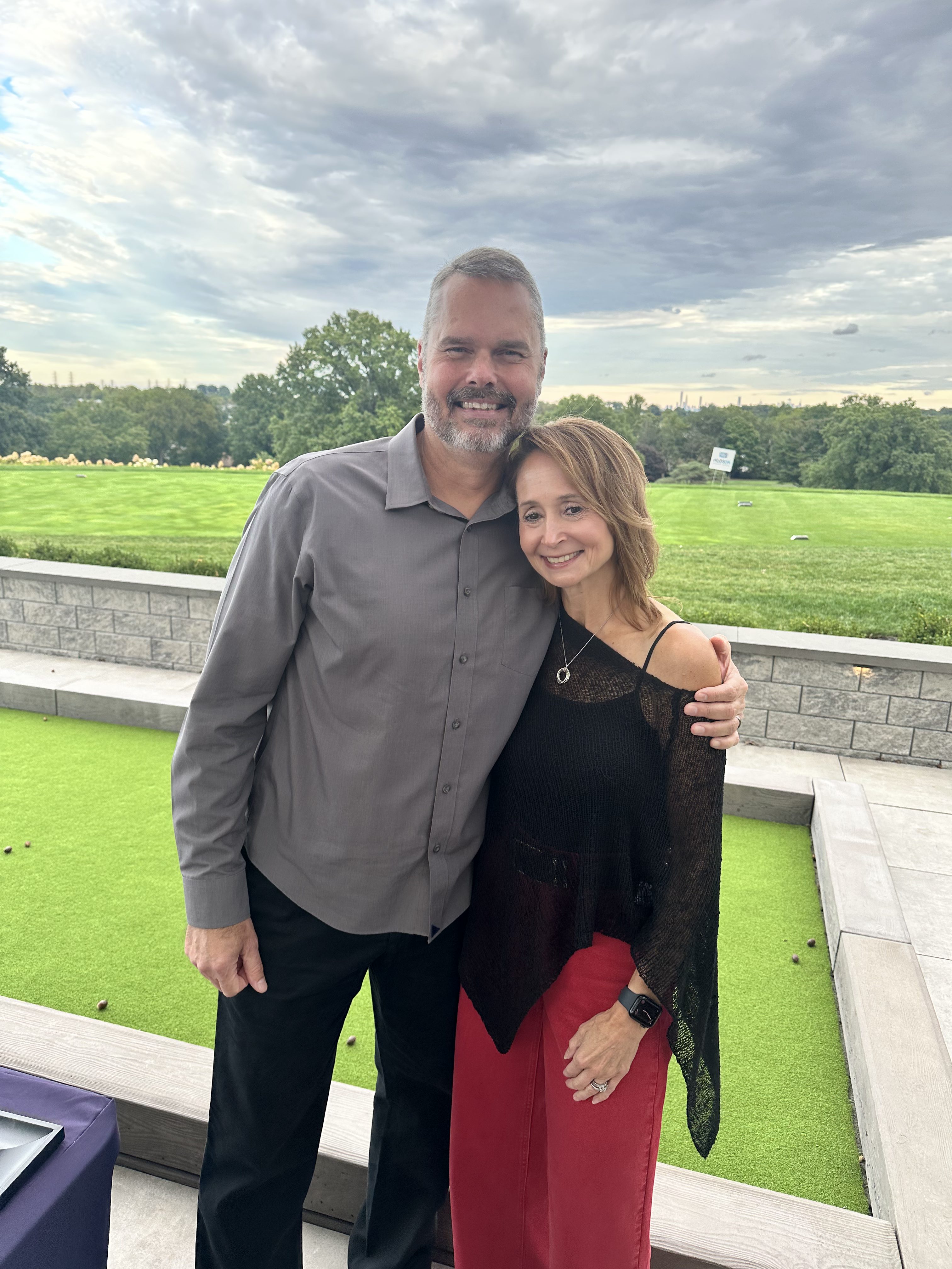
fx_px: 880
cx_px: 476
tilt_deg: -15.6
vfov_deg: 71.6
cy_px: 634
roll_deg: -2.4
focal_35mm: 24
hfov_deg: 56.8
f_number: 1.78
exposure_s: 1/289
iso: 80
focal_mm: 6.86
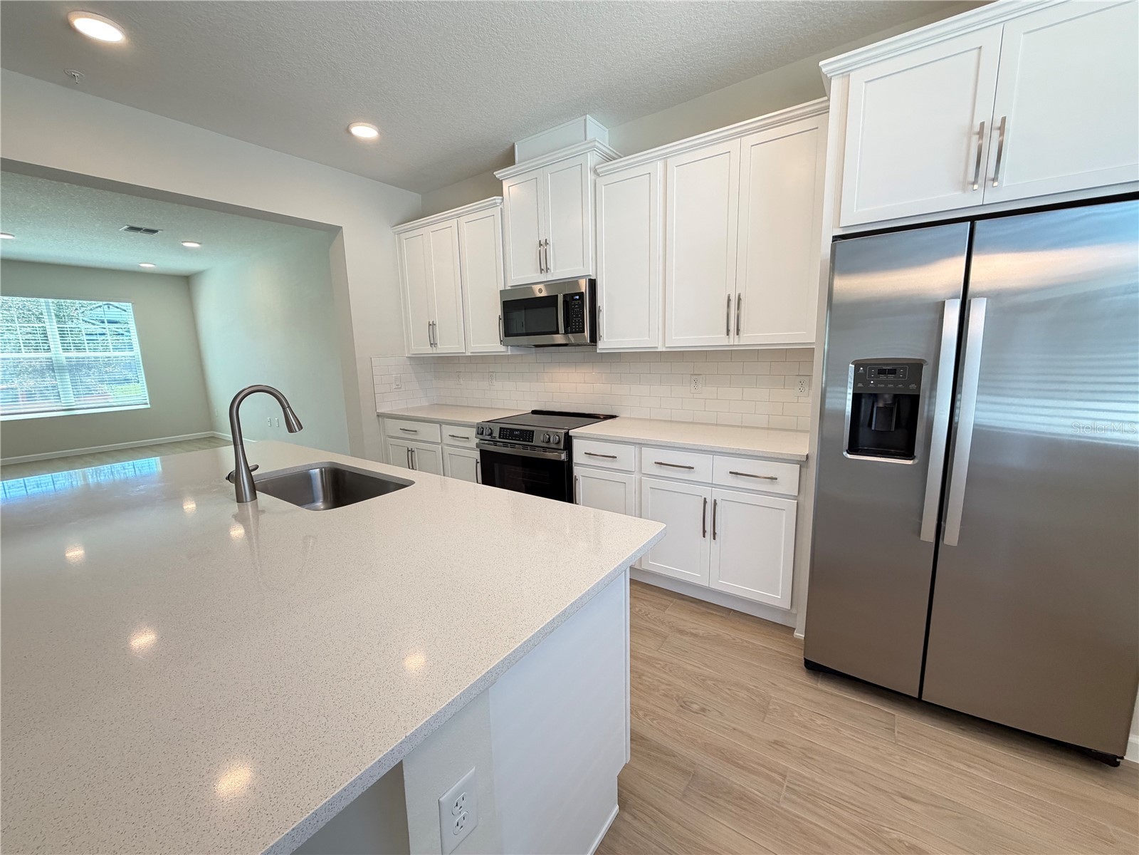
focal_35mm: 14
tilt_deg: -10.1
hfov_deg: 102.1
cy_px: 428
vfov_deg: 85.7
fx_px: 461
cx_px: 570
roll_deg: +2.0
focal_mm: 2.22
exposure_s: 1/120
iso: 250
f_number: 2.2
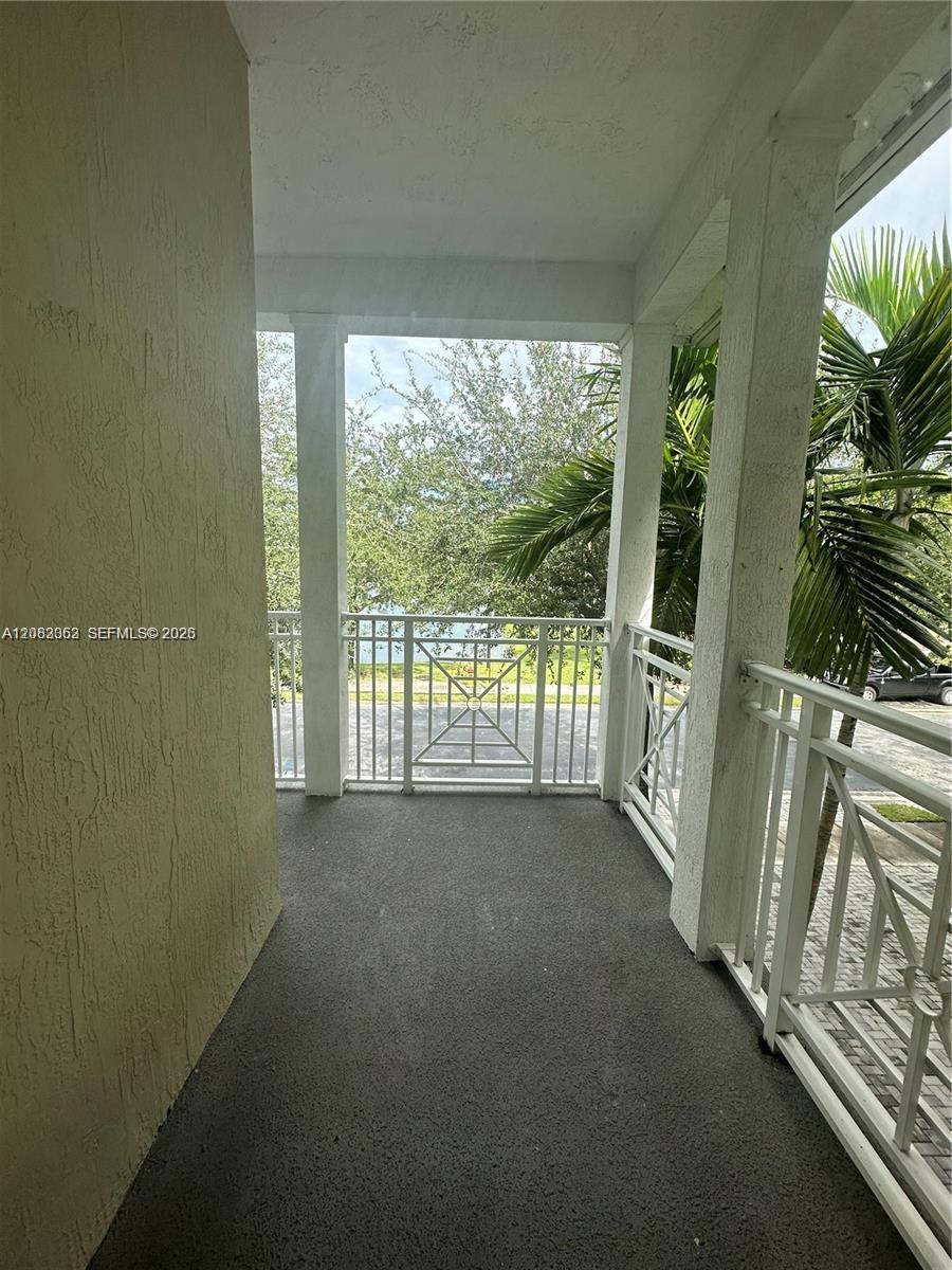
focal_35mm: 14
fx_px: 513
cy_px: 635
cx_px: 476
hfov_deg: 85.7
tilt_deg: -10.4
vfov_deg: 102.1
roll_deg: -1.1
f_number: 2.2
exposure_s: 1/461
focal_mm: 2.22
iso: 40
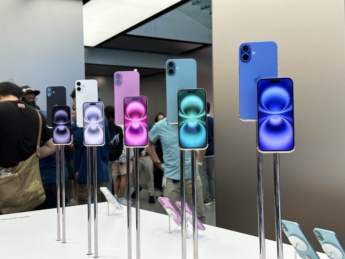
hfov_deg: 39.7
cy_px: 130
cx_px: 172
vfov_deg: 30.3
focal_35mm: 48
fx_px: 478
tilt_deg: -0.2
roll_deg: +0.9
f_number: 1.78
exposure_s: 1/100
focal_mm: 6.86
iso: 80
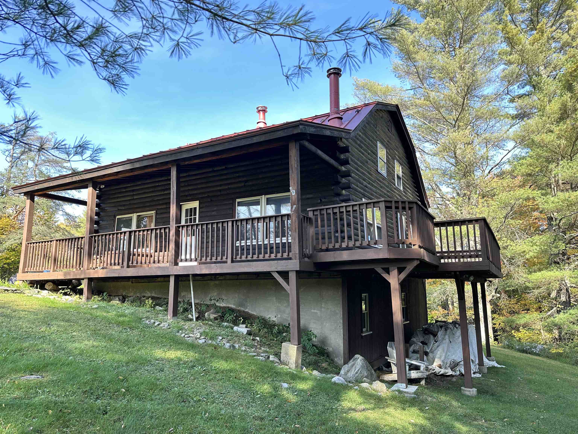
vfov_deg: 56.8
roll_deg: +0.3
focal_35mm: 24
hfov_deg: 71.6
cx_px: 289
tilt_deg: +10.0
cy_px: 217
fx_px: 401
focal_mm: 6.86
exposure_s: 1/256
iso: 80
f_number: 1.78
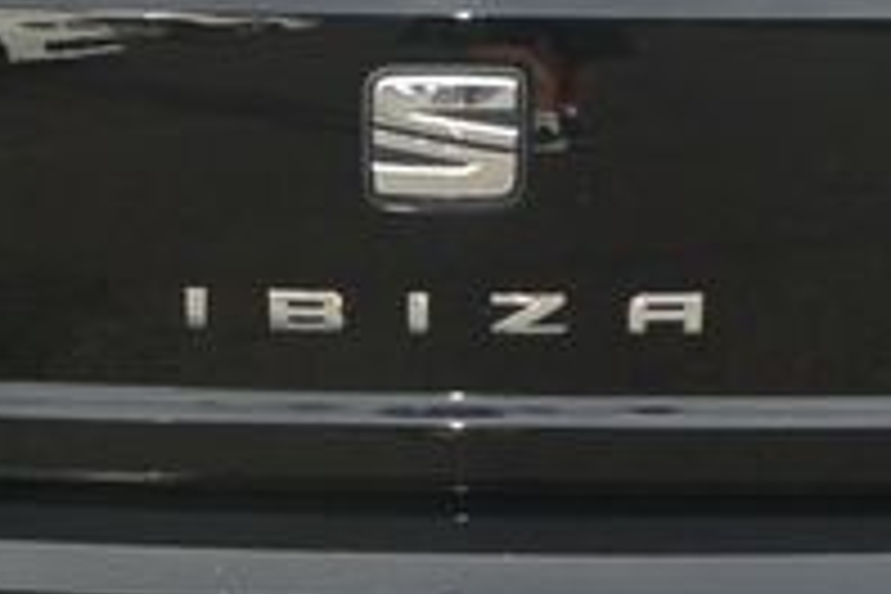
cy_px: 268
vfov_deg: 9.1
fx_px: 3712
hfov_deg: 13.7
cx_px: 468
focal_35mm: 150
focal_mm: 11
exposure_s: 1/250
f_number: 6.3
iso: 160
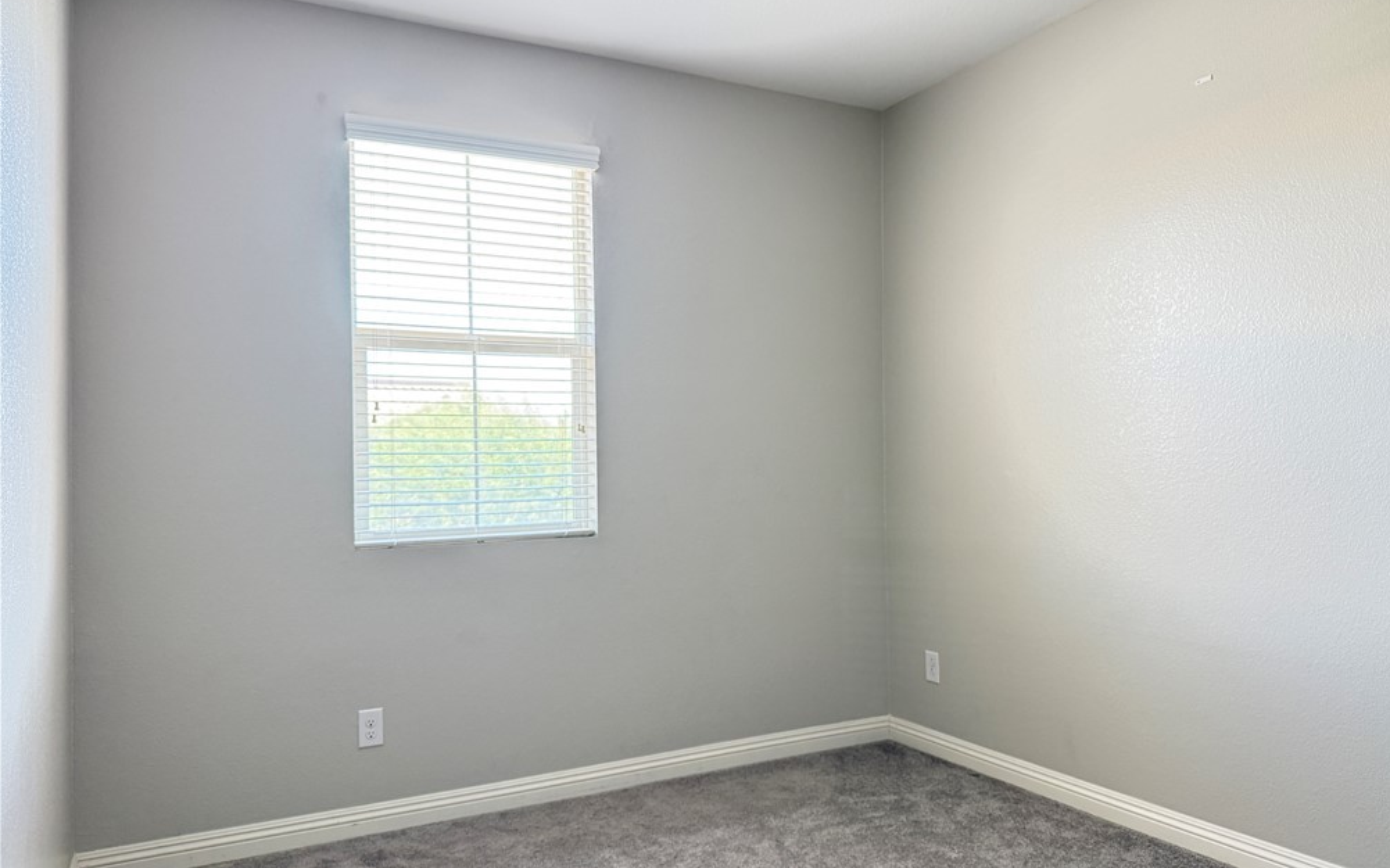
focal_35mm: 26
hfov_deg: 70.4
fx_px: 985
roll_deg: +0.4
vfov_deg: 47.6
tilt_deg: +0.7
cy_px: 446
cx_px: 709
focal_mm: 6.76
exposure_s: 1/60
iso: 400
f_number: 1.78
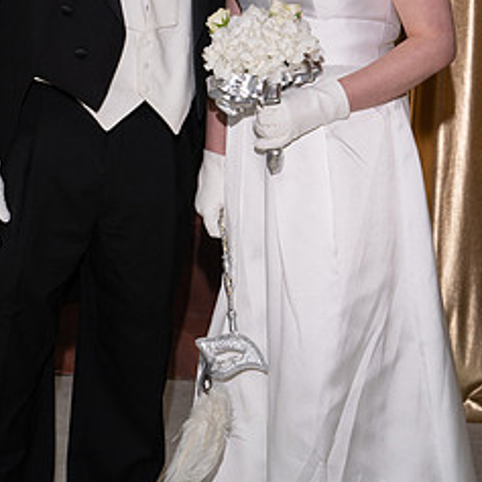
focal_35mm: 100
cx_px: 201
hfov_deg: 17.4
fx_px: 1575
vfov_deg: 17.1
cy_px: 26
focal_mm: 62
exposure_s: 1/160
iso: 800
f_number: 5.6
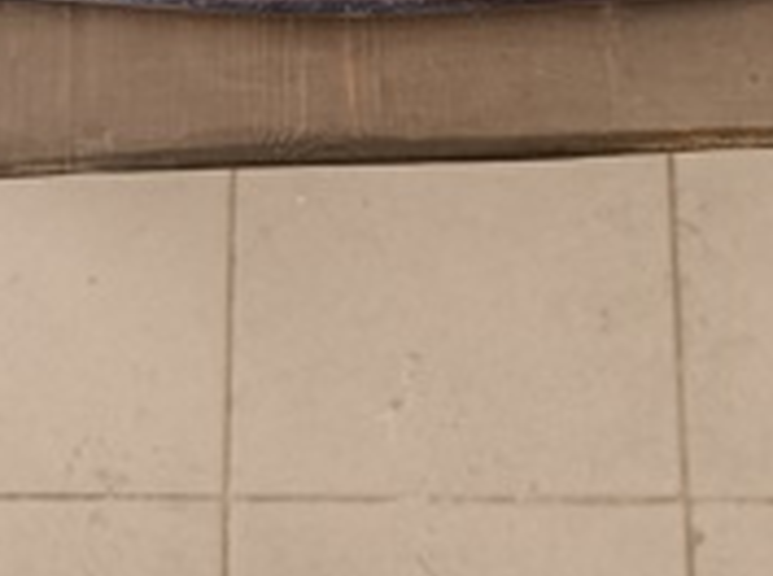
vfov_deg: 14.9
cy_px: -434
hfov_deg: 22.5
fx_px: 1939
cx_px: 328
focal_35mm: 87
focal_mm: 6.14
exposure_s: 1/100
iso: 170
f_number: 1.65
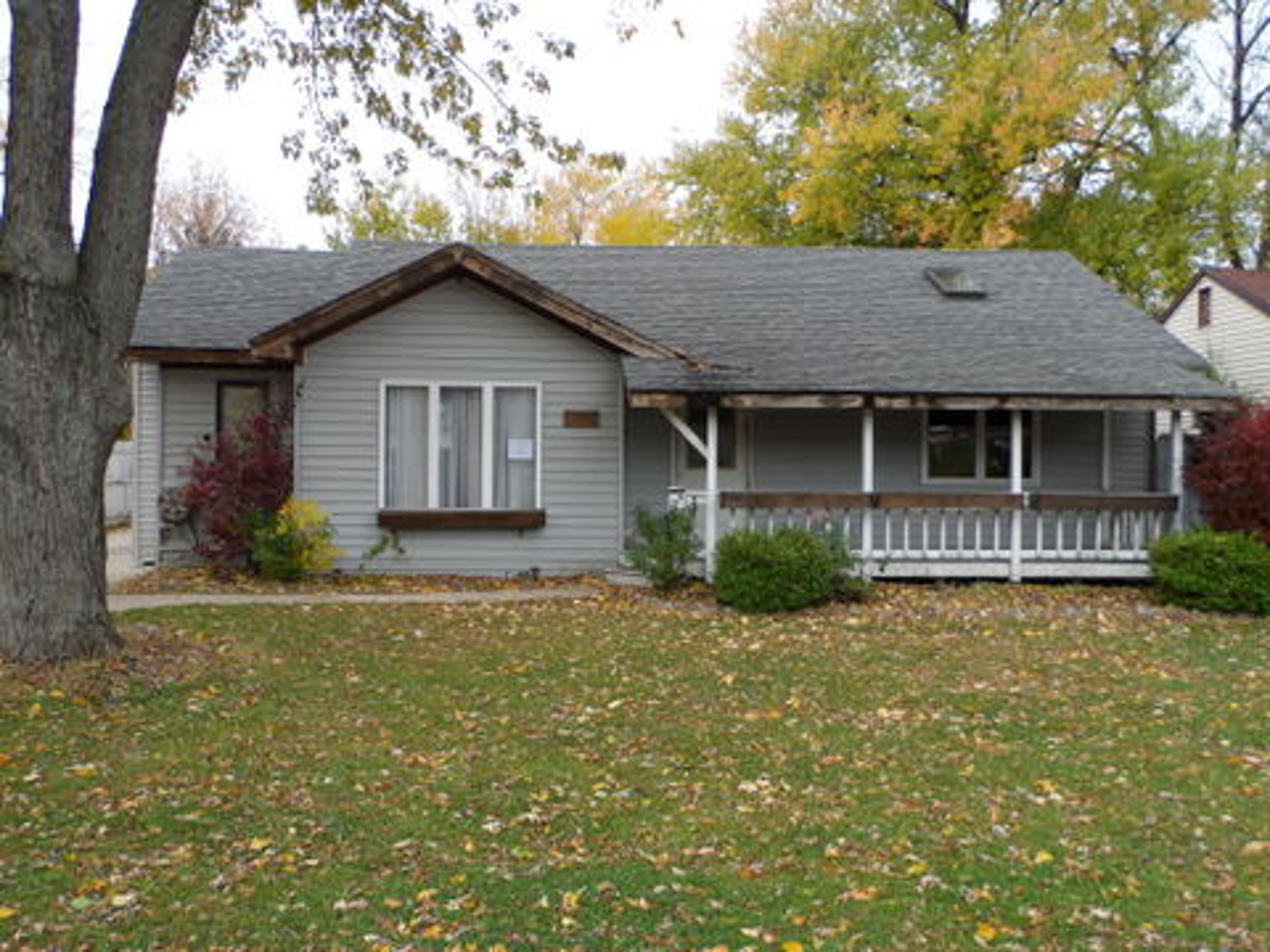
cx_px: 635
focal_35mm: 32
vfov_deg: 44.2
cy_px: 476
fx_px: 1174
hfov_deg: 56.8
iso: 80
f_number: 3.4
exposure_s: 1/250
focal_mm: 5.3
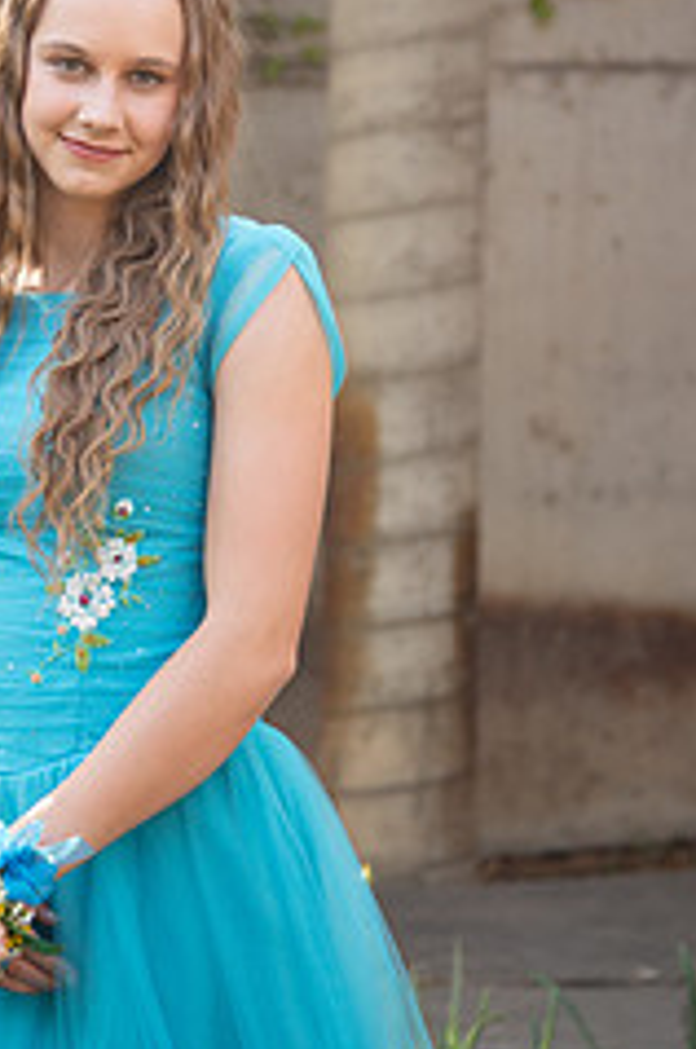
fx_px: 4682
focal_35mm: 161
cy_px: 410
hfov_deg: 8.5
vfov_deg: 12.8
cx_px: 93
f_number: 4
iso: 250
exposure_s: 1/125
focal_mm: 85
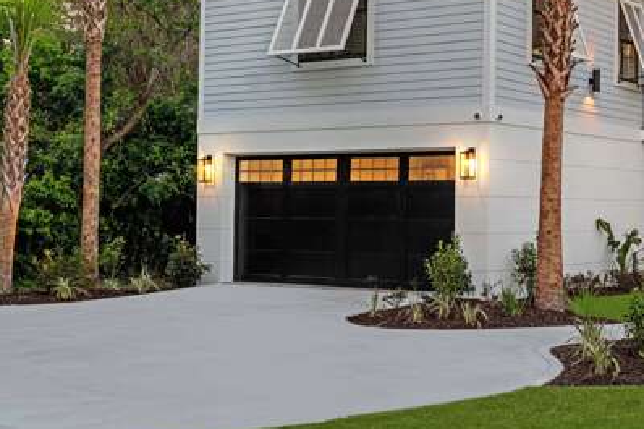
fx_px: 1001
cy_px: 55
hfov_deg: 33.5
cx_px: 594
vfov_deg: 23.6
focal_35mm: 56
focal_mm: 29
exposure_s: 1/800
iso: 250
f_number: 5.6
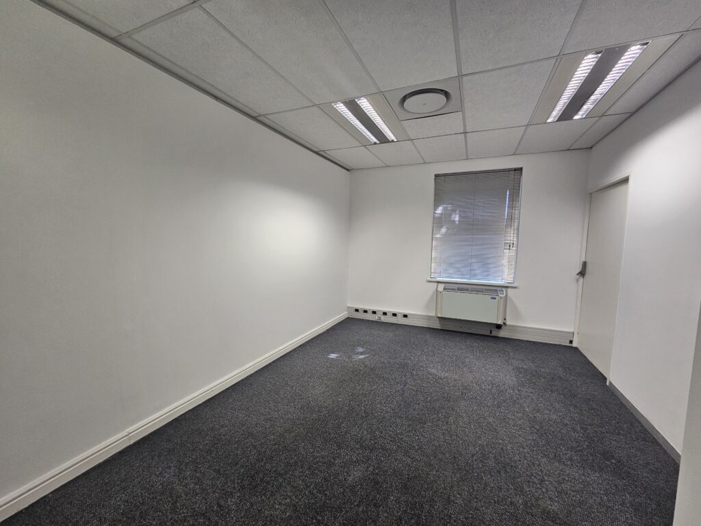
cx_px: 350
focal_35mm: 13
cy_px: 263
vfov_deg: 89.9
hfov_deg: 106.2
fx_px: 263
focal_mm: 2.2
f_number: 2.2
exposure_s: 1/71
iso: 200
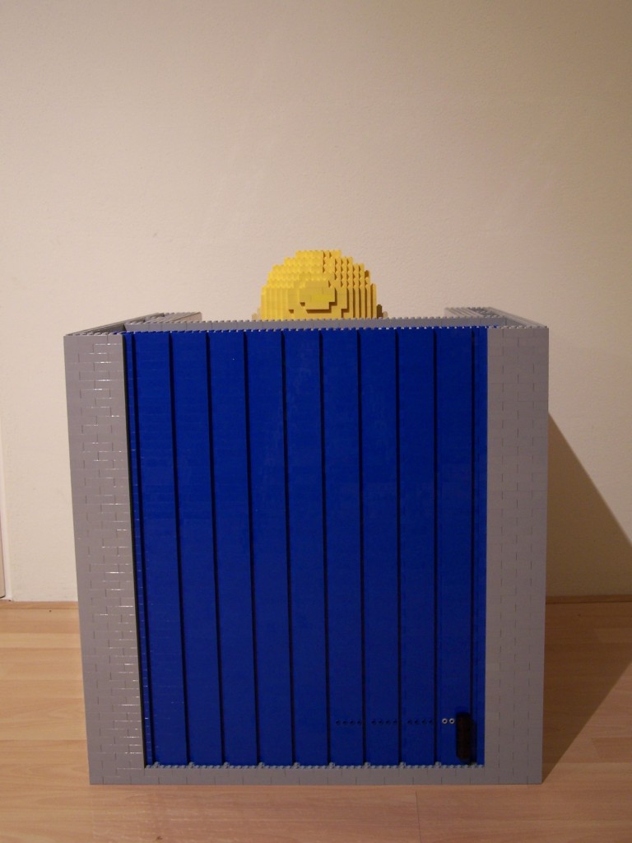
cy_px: 422
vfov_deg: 46.8
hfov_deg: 36.0
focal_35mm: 40
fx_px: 974
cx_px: 316
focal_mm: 6.7
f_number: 2.8
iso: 80
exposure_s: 1/2
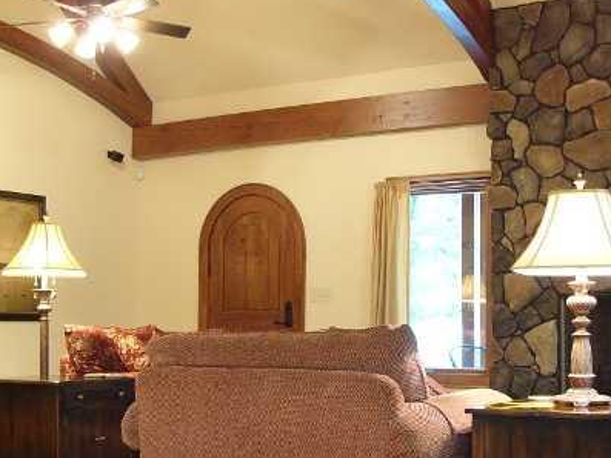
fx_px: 1024
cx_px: 366
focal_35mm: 58
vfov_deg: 25.2
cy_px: 251
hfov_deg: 33.1
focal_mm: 6
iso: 100
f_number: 2.8
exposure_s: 1/4
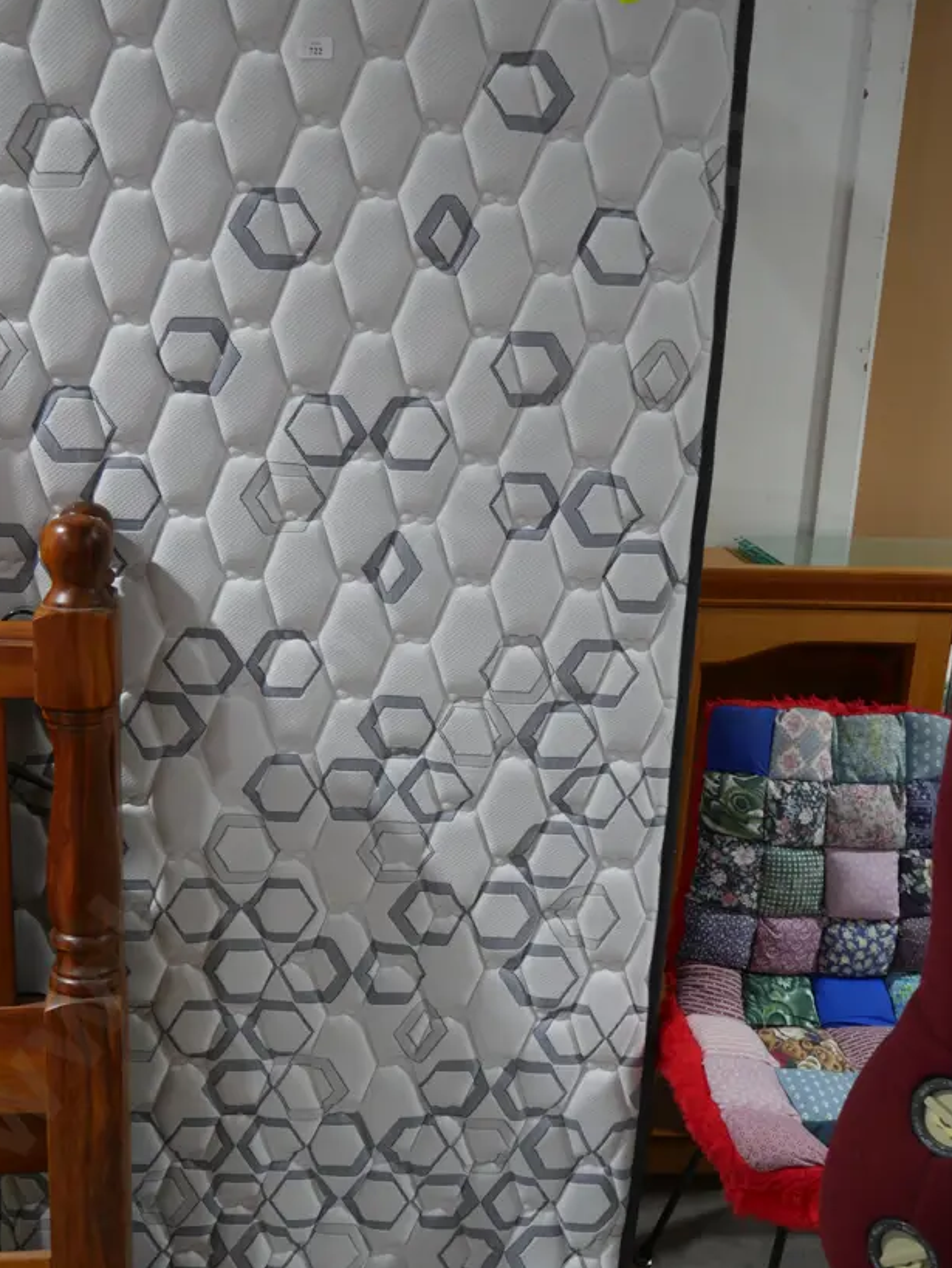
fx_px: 1282
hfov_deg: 40.6
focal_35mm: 35
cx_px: 392
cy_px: 607
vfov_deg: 52.6
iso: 320
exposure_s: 1/60
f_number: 3.5
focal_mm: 14
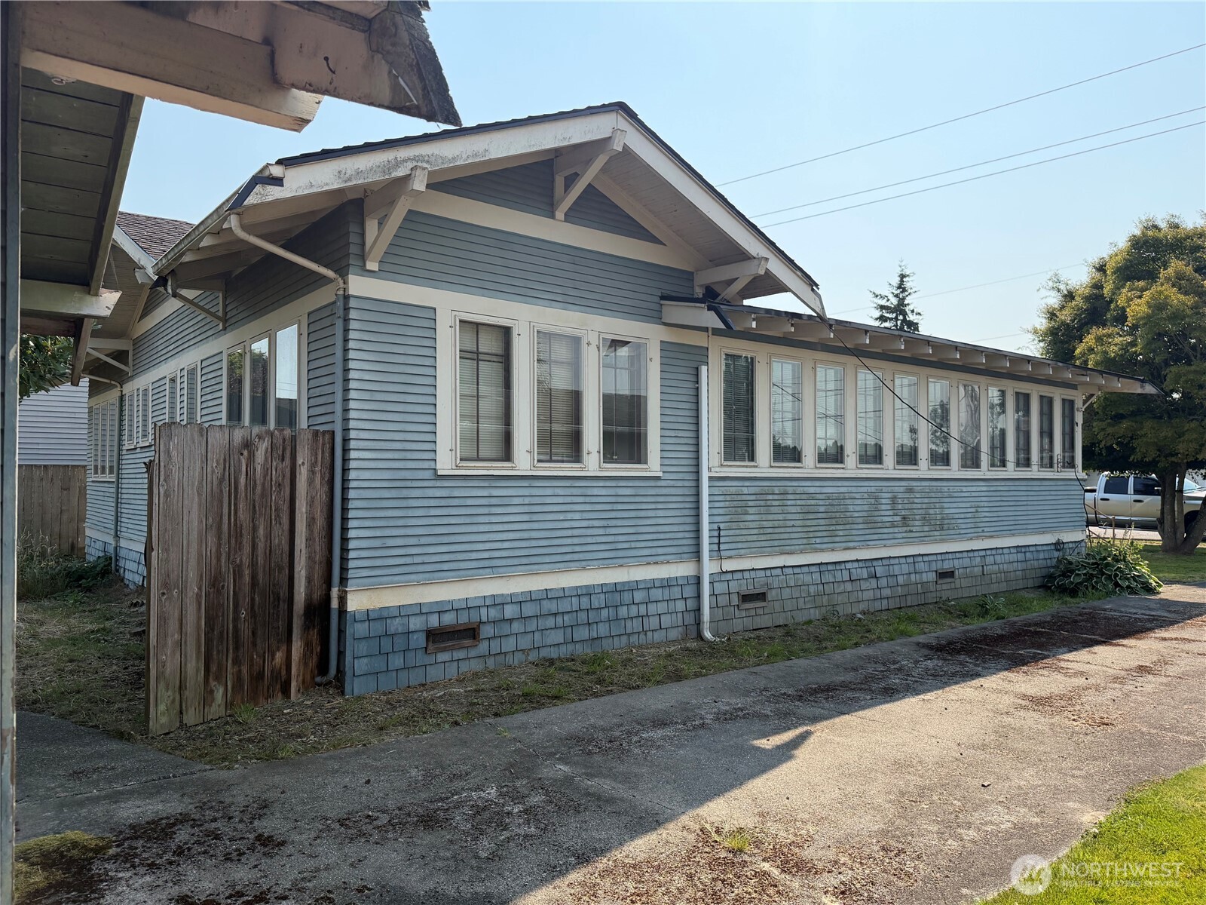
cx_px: 603
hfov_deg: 71.6
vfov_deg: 56.8
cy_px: 452
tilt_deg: +1.1
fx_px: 836
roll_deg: +0.6
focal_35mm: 24
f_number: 1.78
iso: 125
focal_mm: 6.76
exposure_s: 1/4975
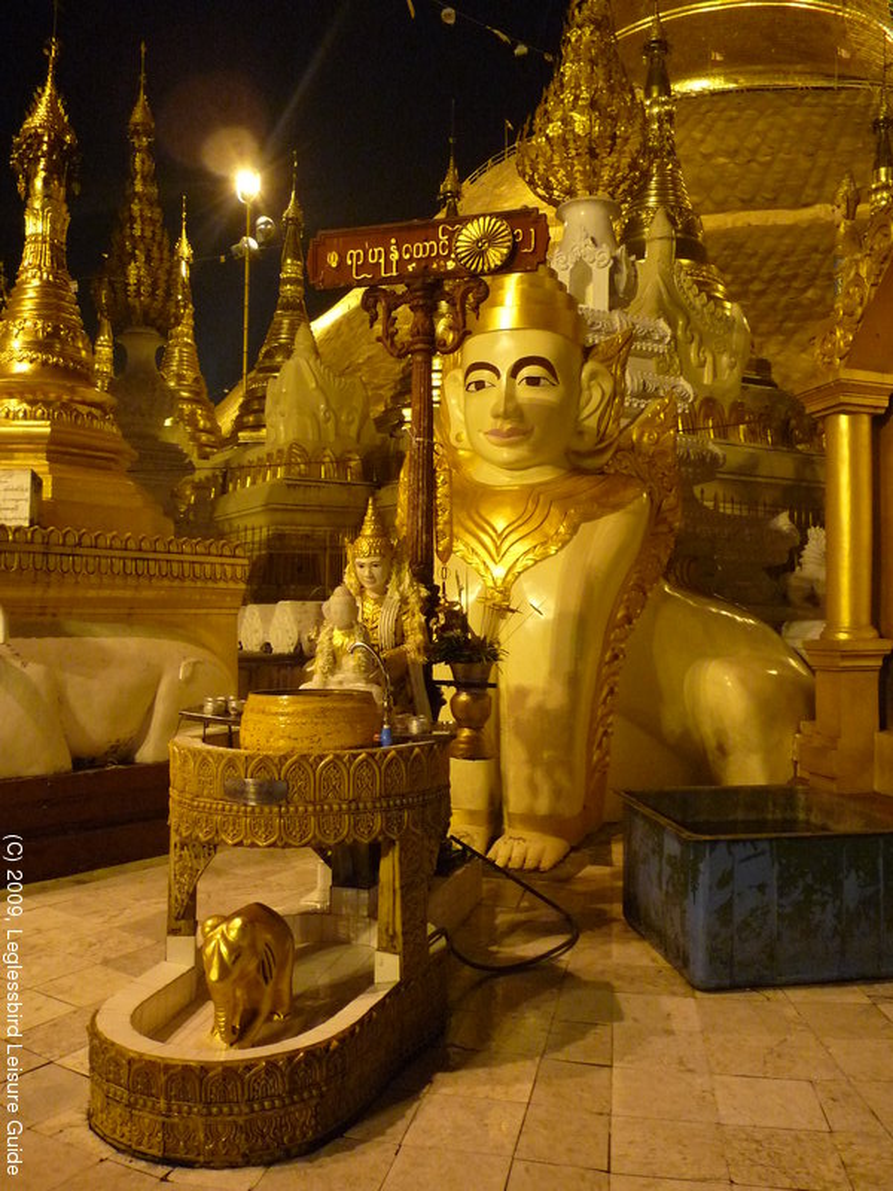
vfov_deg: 61.7
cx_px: 446
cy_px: 596
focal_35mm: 29
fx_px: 997
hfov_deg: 48.2
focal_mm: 4.4
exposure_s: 1/10
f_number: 2.8
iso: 400
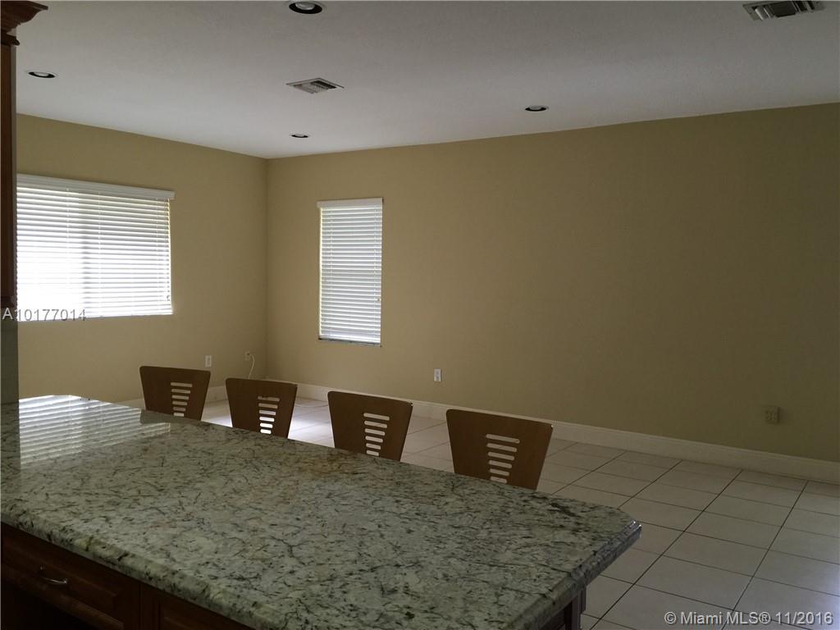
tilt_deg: -1.9
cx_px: 420
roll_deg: -2.3
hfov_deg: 61.7
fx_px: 704
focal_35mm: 29
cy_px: 315
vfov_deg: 48.2
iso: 50
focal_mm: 4.15
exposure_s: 1/15
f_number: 2.2
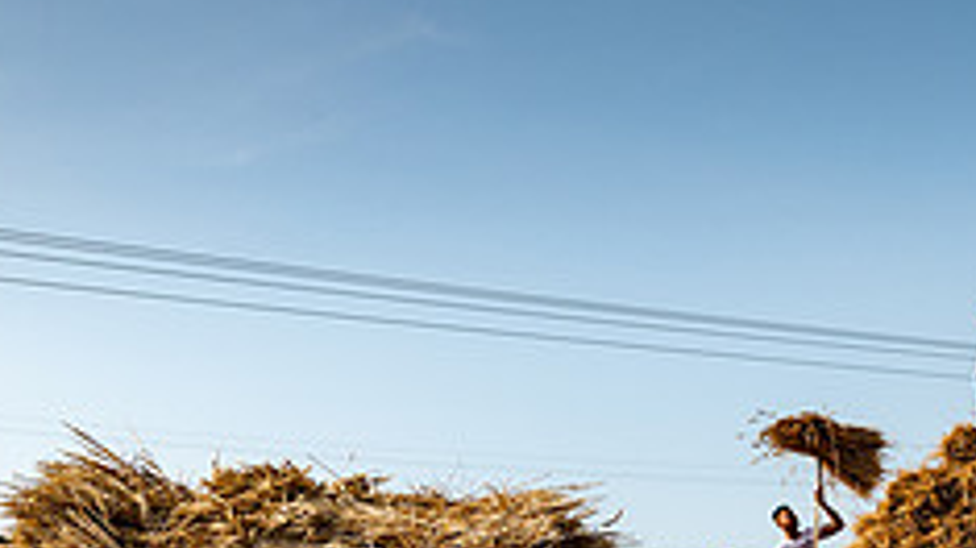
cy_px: 372
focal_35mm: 88
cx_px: 1009
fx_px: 2277
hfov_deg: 23.1
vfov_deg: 13.7
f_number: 5.6
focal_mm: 34
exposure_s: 1/1250
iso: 64
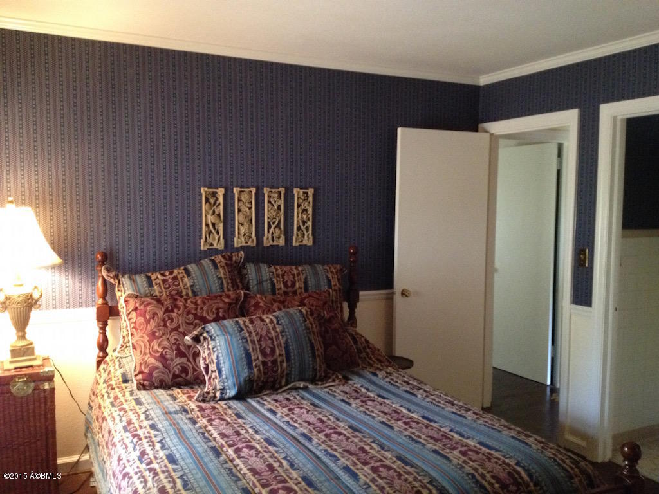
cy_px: 247
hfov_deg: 52.6
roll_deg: -0.8
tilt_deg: -8.3
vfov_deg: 40.7
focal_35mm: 35
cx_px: 330
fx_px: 666
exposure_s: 1/20
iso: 400
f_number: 2.4
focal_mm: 4.28
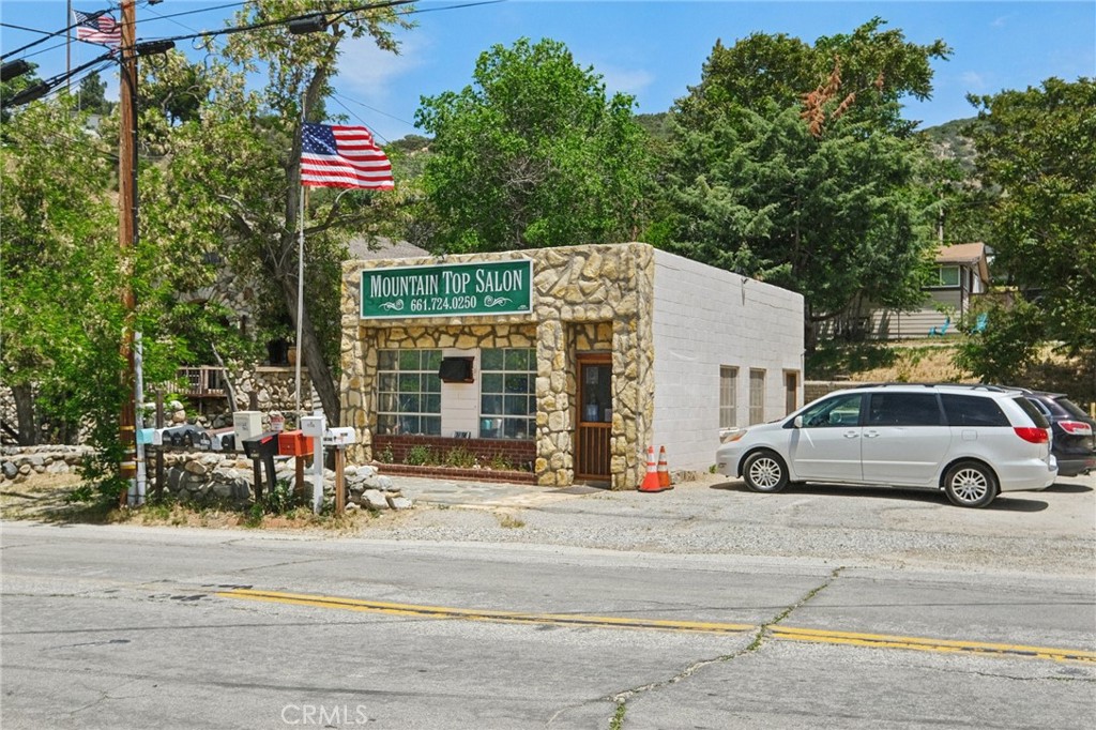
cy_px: 365
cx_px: 548
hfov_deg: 57.2
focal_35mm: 33
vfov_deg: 39.9
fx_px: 1004
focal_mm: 21.9
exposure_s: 1/1250
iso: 320
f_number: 6.4
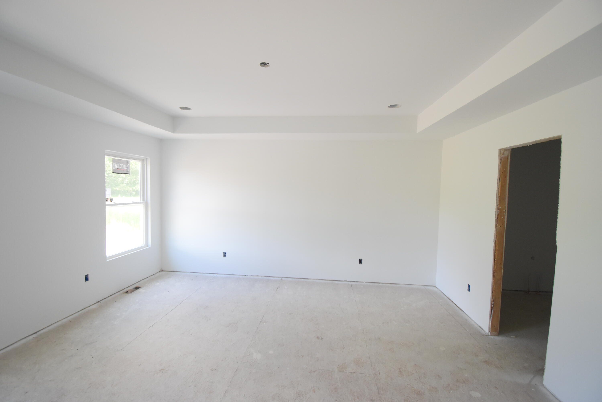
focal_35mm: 15
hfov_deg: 100.4
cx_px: 301
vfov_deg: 77.3
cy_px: 201
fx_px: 251
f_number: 4.5
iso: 1250
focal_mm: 10
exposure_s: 1/125
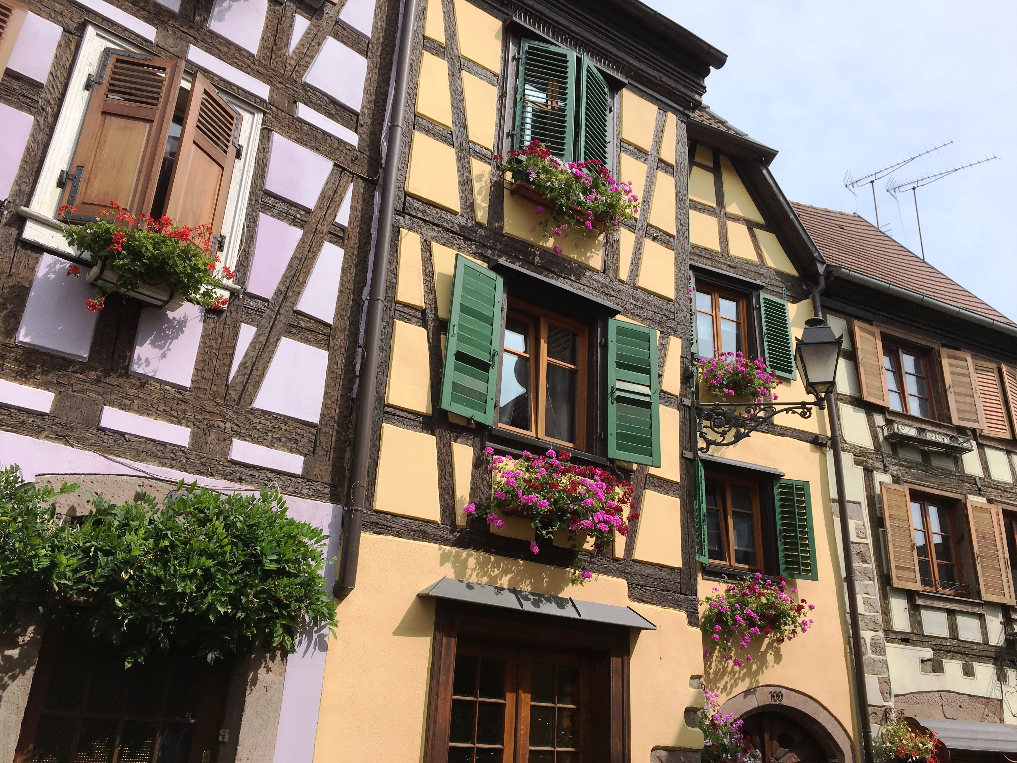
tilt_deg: +22.8
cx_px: 508
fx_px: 852
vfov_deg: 48.2
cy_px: 382
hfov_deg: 61.7
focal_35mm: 29
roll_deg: -3.0
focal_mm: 4.15
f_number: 2.2
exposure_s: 1/1672
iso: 25
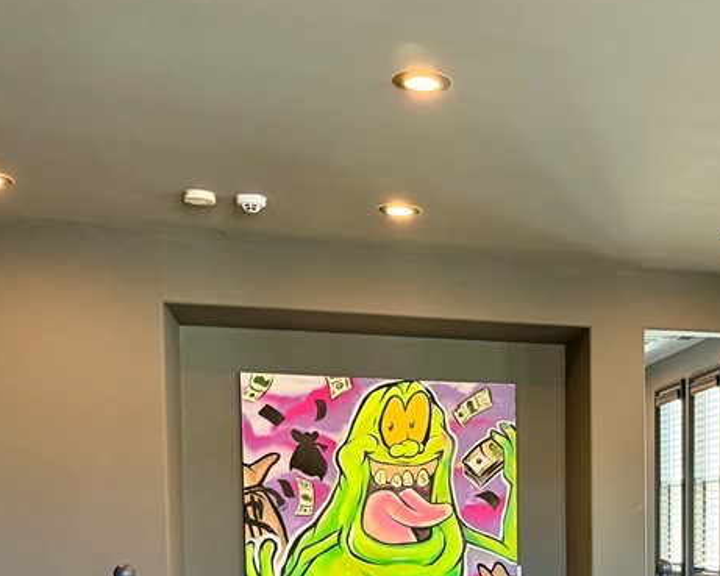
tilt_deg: -2.8
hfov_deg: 34.1
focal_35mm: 52
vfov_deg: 27.5
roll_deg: -0.7
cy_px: 578
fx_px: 1108
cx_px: 642
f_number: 1.78
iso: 500
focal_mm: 6.76
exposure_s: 1/59
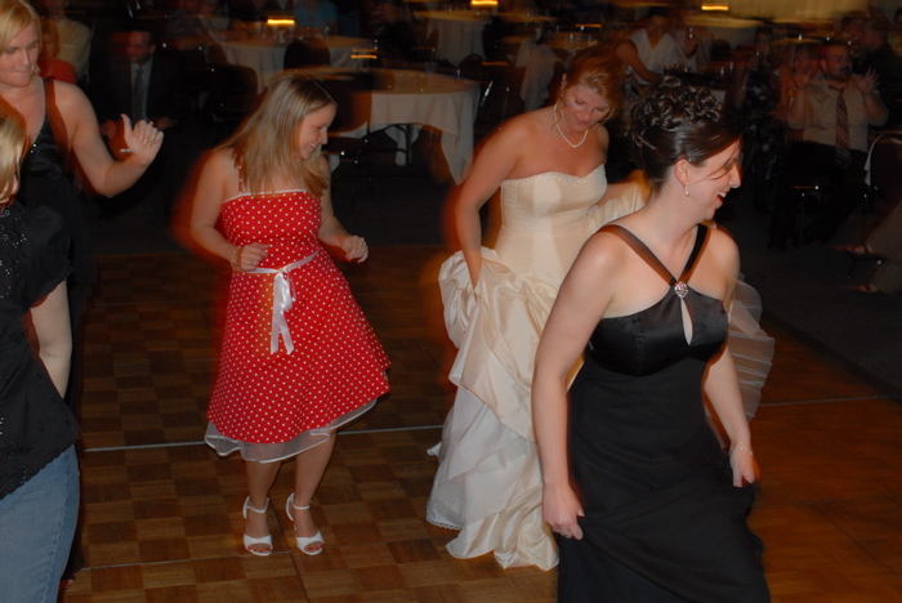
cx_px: 451
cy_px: 302
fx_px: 1316
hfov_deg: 37.8
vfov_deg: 25.8
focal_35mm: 52
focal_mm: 35
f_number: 4.5
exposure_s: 1/10
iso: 400
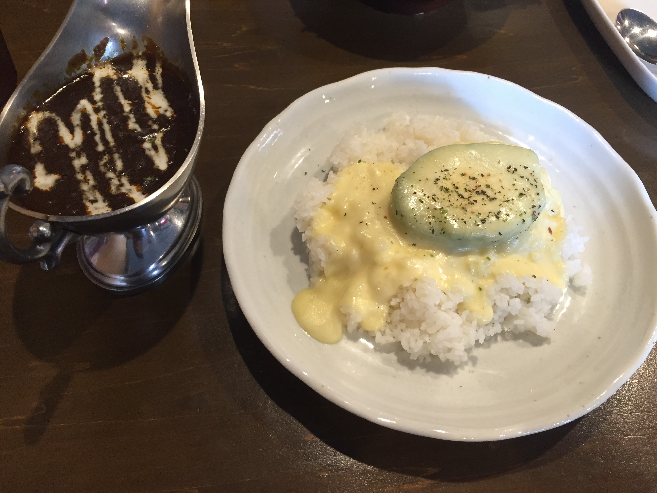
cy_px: 246
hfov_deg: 61.7
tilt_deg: -58.6
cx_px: 328
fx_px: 550
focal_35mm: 29
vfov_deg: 48.2
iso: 125
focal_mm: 4.15
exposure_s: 1/30
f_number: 2.2
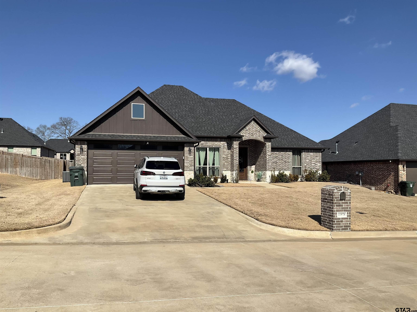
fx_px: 349
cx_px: 208
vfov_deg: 48.2
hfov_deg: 61.7
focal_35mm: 29
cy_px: 156
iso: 25
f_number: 1.8
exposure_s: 1/3322
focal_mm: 3
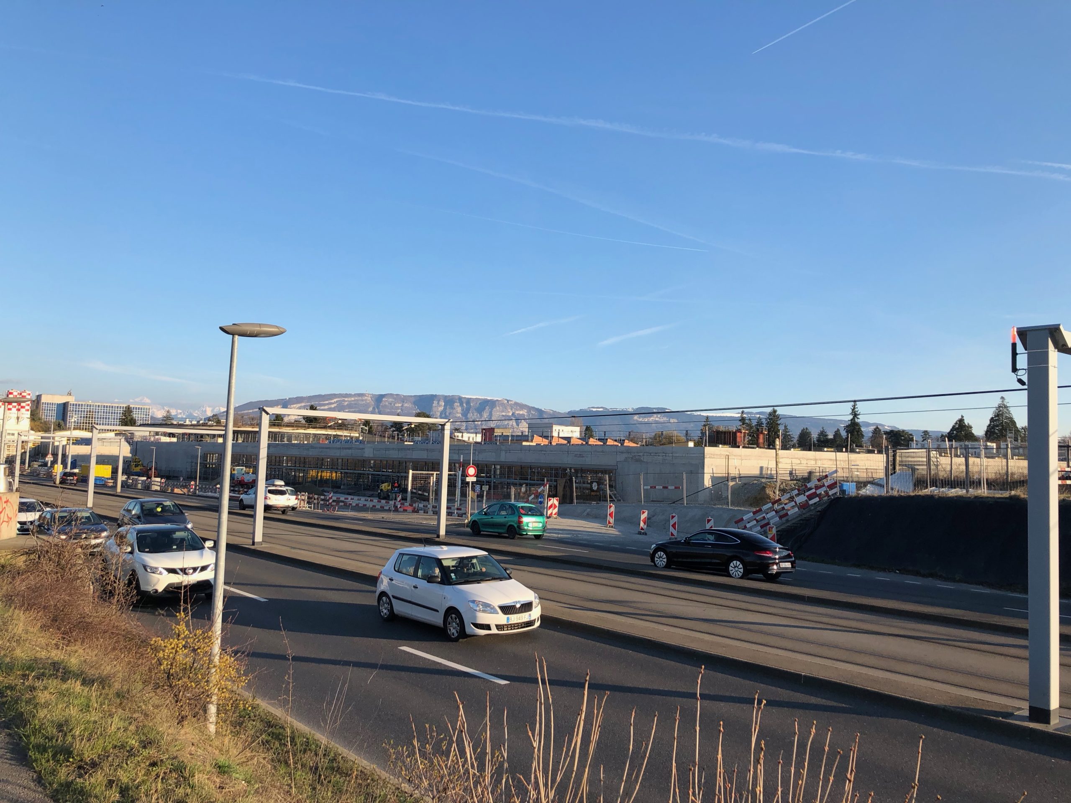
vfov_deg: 49.7
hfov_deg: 63.4
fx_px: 866
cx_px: 536
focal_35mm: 28
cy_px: 402
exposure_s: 1/1156
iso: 20
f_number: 1.8
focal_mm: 4
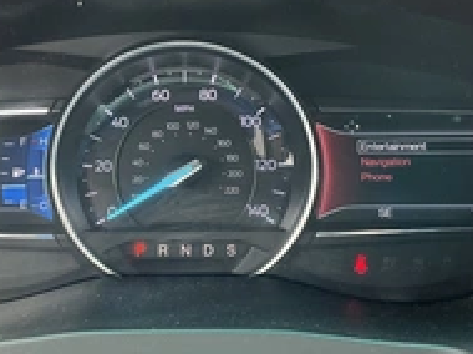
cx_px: 202
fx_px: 805
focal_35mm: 59
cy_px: 120
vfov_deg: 24.6
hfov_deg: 32.7
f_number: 1.8
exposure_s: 1/111
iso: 64
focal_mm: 3
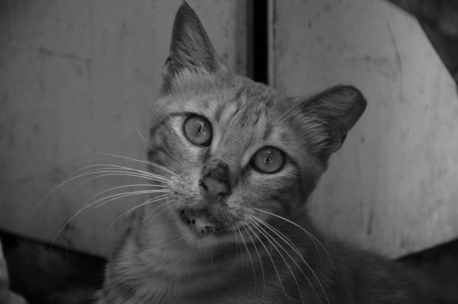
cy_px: 152
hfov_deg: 11.8
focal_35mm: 174
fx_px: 2211
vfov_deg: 7.9
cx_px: 229
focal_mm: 116
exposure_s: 1/400
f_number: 5.6
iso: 500
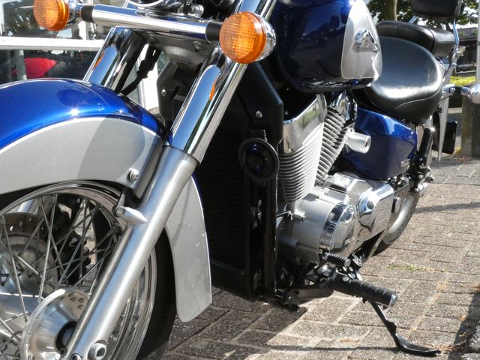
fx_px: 638
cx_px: 240
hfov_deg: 41.2
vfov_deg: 31.5
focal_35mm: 46
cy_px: 180
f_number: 7.1
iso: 800
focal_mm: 8.2
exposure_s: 1/800
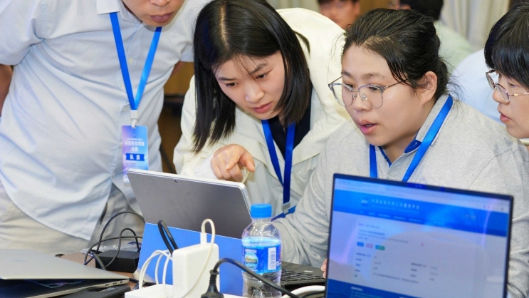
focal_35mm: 86
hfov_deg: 24.7
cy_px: 67
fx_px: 1206
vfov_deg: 14.0
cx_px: 323
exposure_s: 1/20
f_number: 4
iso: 1000
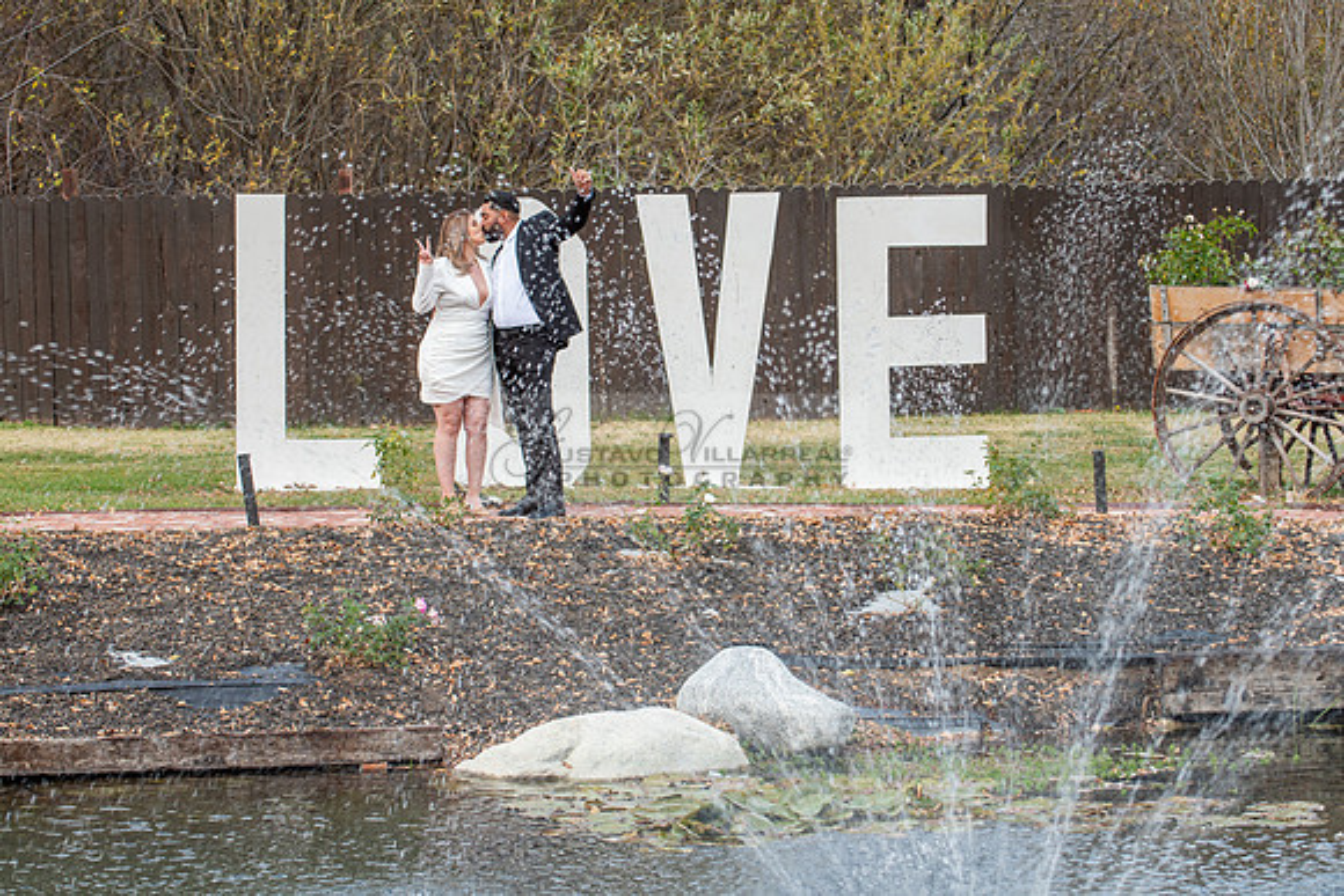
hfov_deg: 13.2
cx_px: 749
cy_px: 389
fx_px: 5819
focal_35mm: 156
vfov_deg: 8.8
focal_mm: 105
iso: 250
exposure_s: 1/200
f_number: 3.5
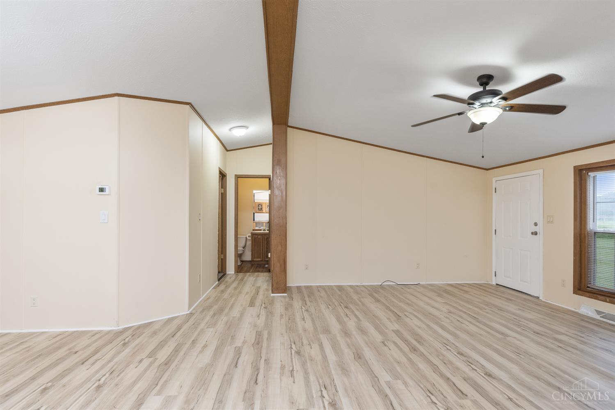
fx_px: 290
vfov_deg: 70.5
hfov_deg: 93.3
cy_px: 205
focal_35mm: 17
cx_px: 308
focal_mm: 17
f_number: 5.6
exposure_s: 1/100
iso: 800
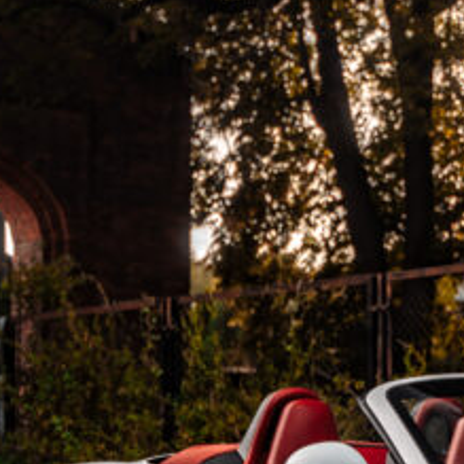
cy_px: 410
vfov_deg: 12.5
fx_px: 2108
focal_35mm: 139
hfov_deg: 12.0
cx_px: 697
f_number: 2.8
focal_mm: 35
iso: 100
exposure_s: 1/400
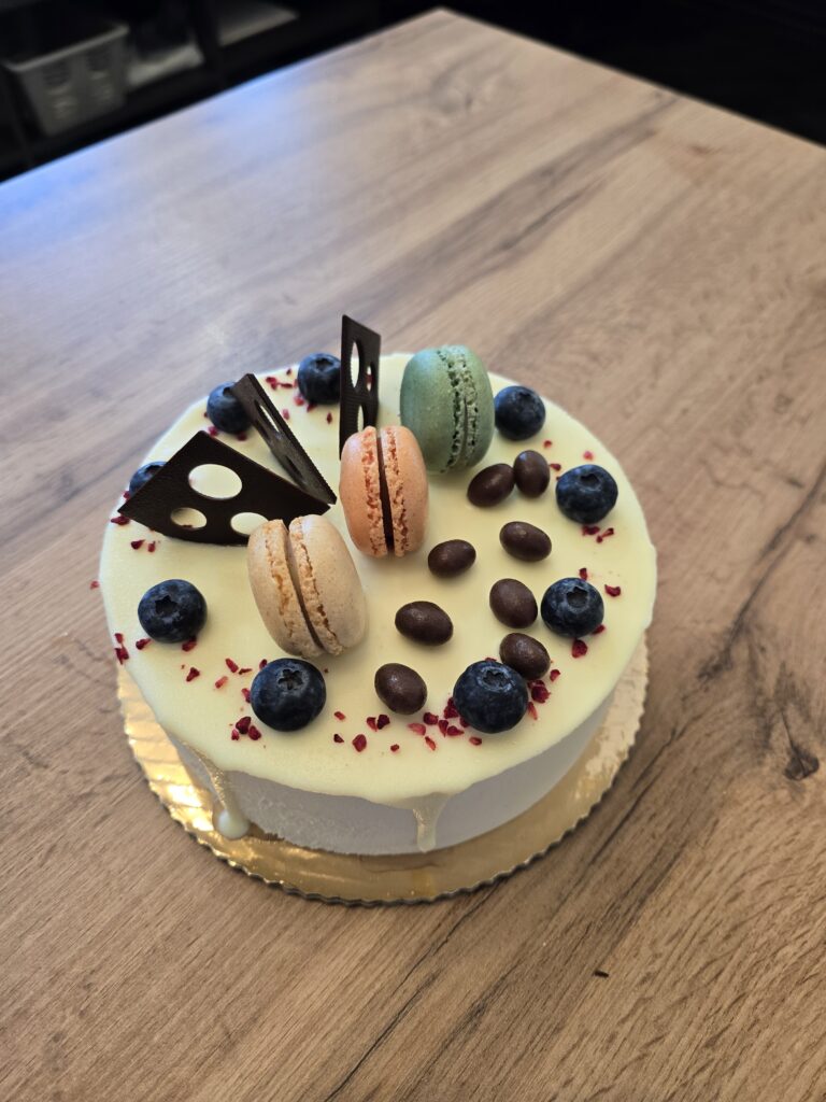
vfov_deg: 73.9
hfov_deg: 58.9
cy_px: 551
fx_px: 732
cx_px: 413
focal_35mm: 23
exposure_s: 1/100
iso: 160
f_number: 1.7
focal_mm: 6.3
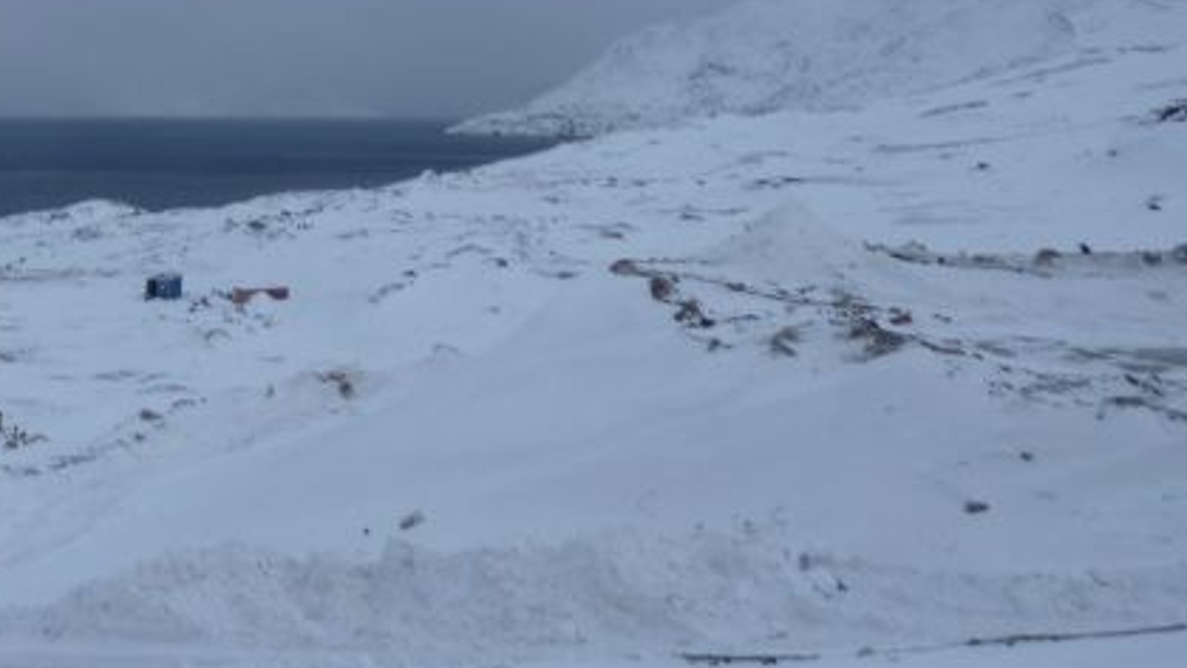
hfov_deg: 37.0
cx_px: 96
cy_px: -3
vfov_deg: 22.2
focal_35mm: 52
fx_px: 1637
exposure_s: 1/100
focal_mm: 4.1
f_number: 3.3
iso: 80
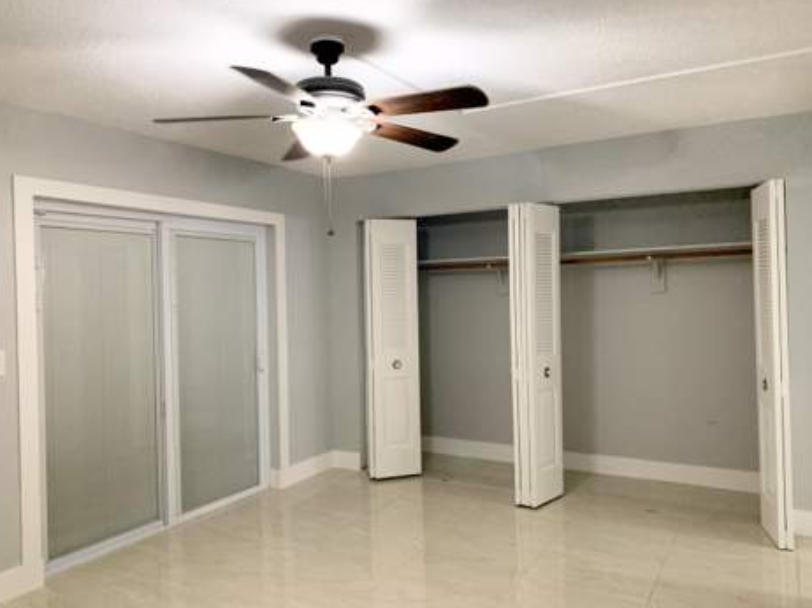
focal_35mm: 27
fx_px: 633
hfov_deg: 65.3
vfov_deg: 51.3
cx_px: 397
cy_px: 305
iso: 400
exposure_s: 1/60
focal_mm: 4.25
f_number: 1.8
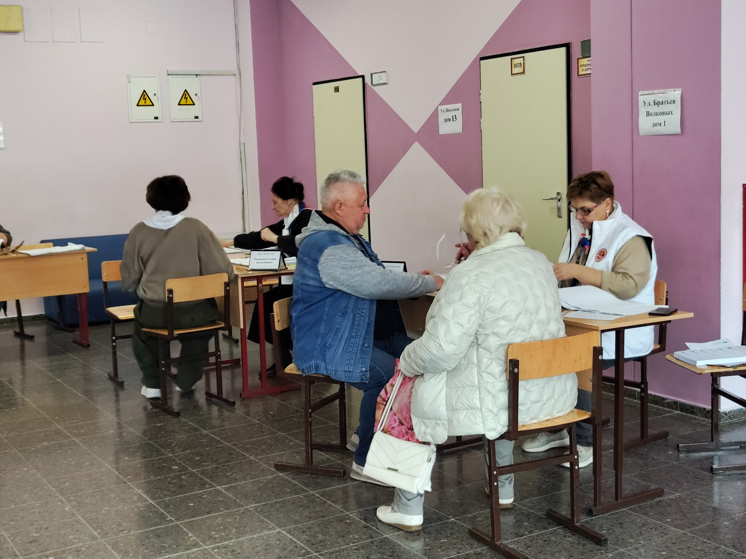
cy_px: 280
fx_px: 1034
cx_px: 373
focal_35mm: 48
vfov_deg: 30.3
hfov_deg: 39.7
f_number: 1.88
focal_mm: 5.59
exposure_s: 1/100
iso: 498
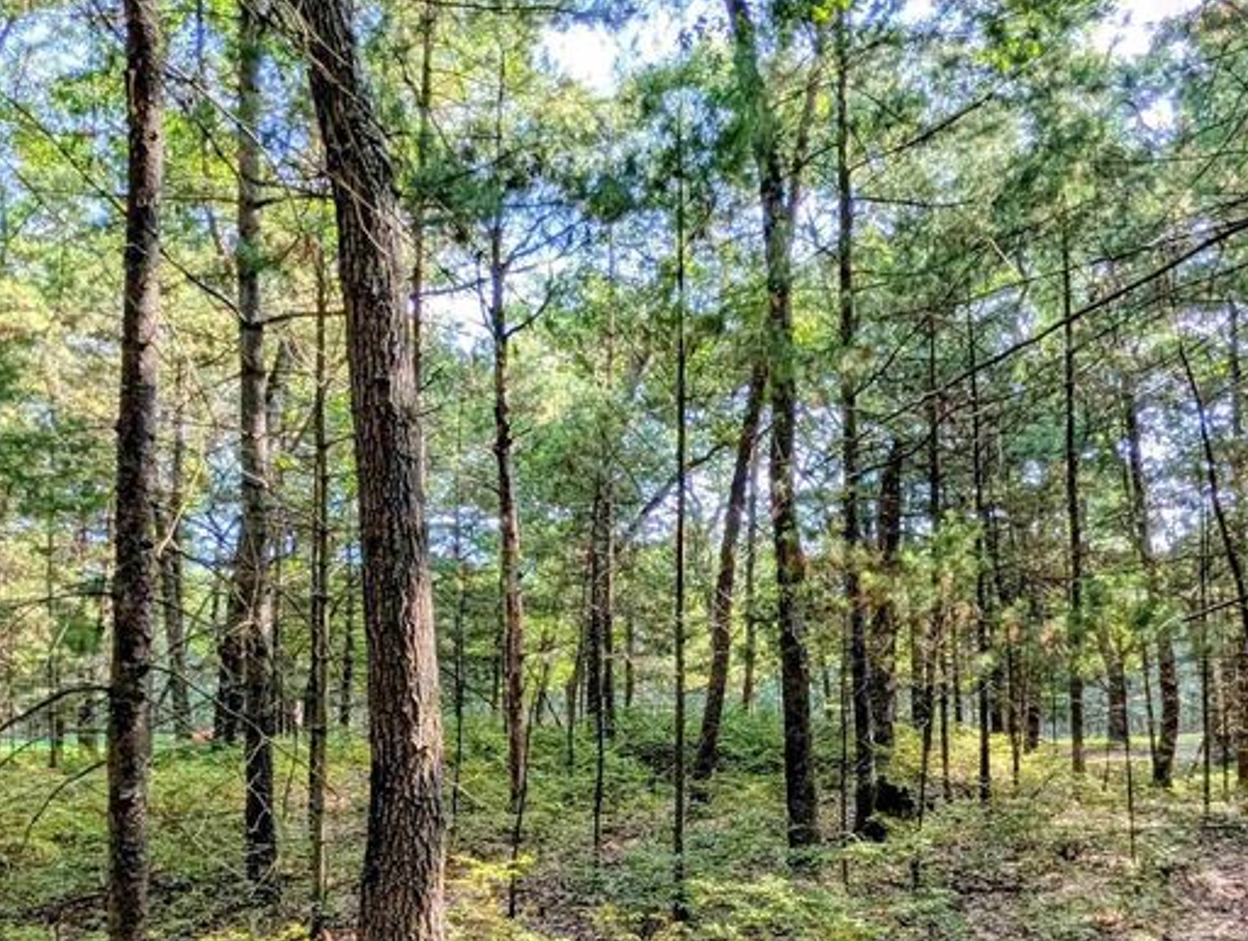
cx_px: 653
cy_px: 698
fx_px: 867
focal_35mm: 24
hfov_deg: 71.5
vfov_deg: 54.5
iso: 123
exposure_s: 1/579
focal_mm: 2.02
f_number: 1.7
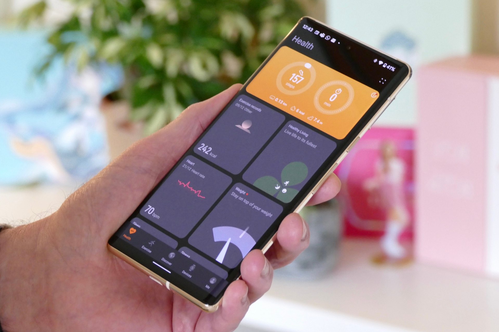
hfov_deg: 15.7
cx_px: 244
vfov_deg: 10.5
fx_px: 1815
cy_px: 162
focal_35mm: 131
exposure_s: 1/15
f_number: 4.5
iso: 1600
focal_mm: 45.89
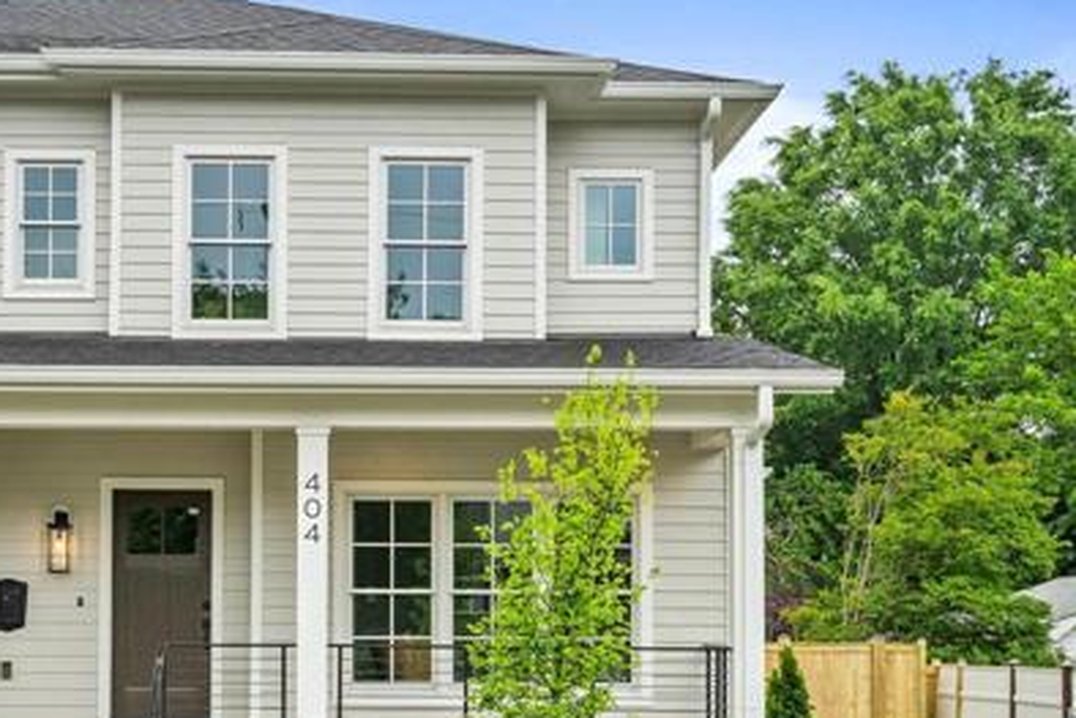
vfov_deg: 21.2
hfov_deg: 31.2
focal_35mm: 64
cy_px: 407
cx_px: 358
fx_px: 1913
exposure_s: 1/80
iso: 200
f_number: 8
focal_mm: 35
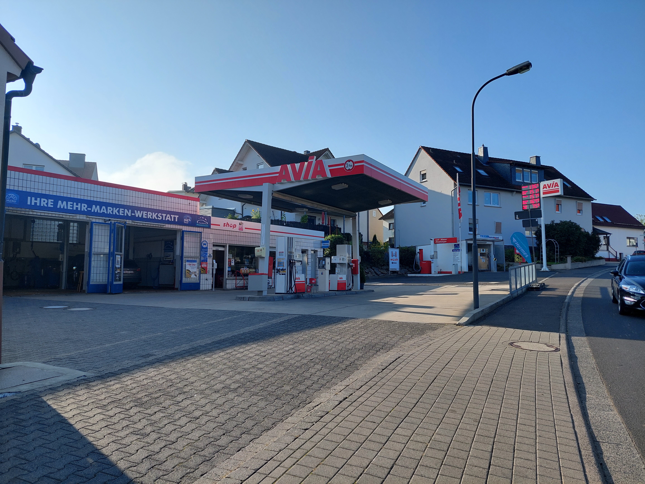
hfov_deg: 71.6
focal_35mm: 24
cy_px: 242
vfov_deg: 56.8
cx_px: 322
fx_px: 447
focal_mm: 5.23
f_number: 1.8
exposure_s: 1/1376
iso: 40
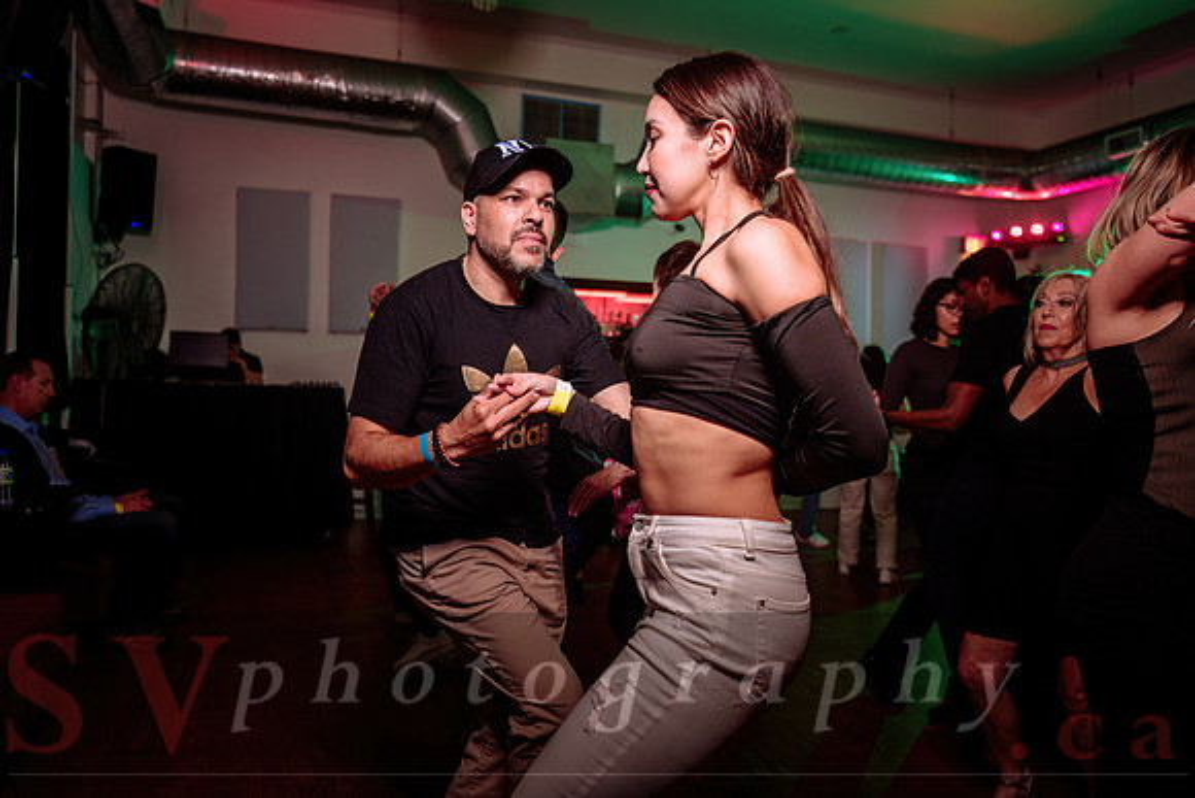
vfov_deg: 43.6
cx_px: 598
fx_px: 996
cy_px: 399
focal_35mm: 30
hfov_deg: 61.9
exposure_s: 1/60
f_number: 3.2
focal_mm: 30
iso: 800
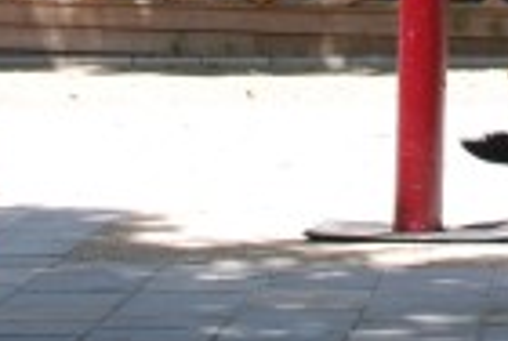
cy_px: -239
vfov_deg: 5.9
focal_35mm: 230
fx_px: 3252
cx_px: 537
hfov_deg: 8.9
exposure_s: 1/160
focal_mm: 24
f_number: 6.3
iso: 100
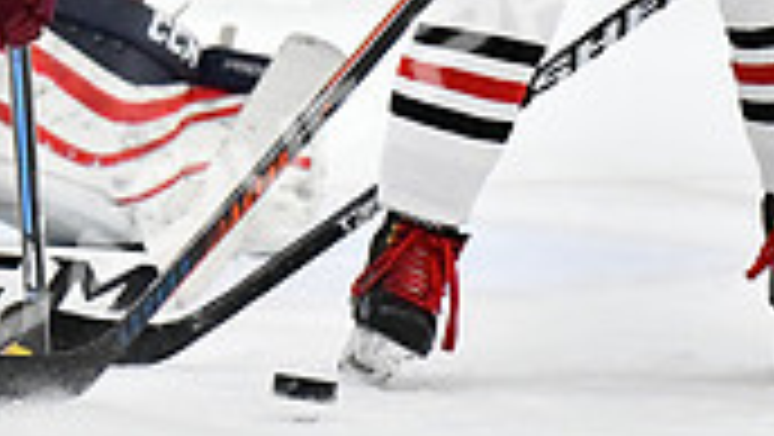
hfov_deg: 2.7
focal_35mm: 795
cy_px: -285
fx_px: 16326
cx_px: -256
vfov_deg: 1.5
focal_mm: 150
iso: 5000
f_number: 2.8
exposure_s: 1/1250
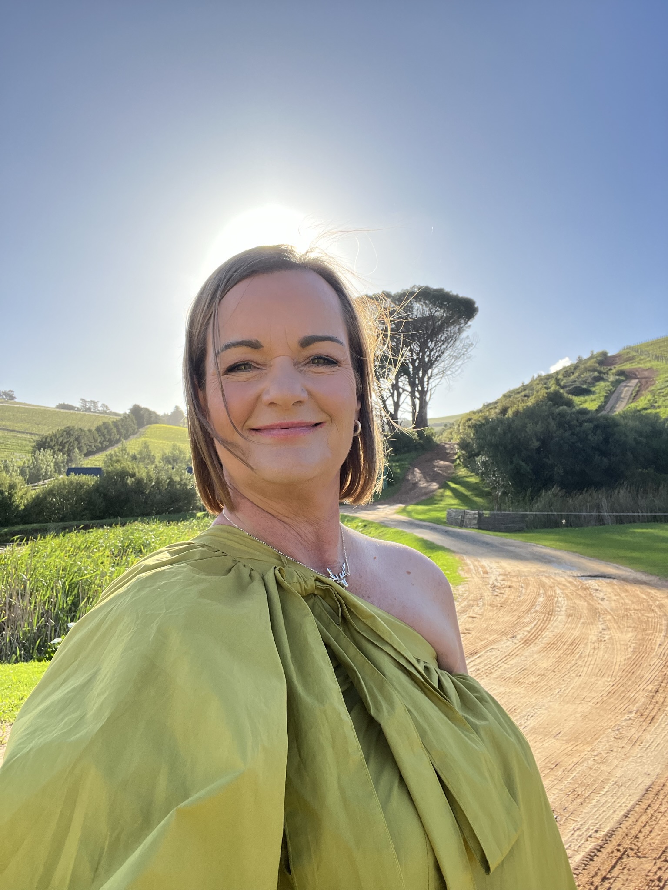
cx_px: 334
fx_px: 592
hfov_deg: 58.9
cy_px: 445
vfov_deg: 73.9
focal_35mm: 23
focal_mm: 2.71
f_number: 2.2
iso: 32
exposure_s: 1/659
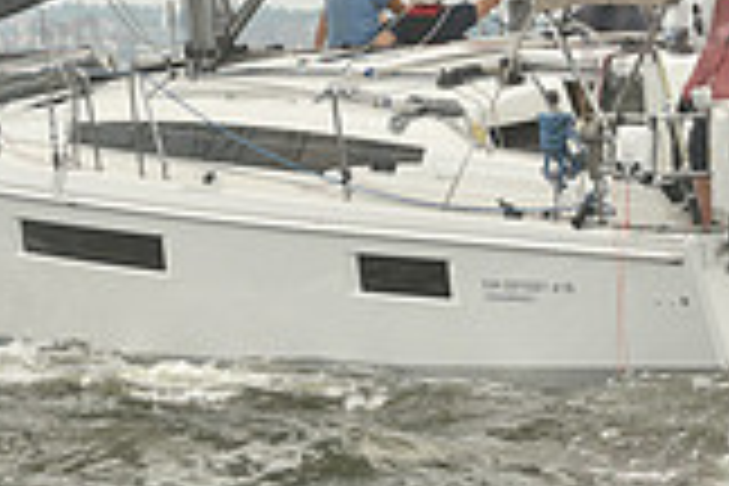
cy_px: -205
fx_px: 5082
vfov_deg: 5.4
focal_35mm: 251
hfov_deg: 8.2
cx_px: 338
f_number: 8
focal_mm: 70
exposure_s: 1/800
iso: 250
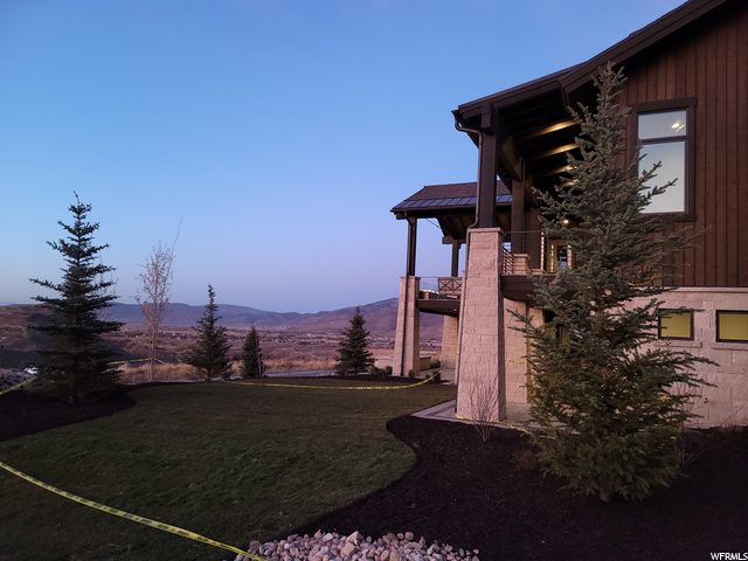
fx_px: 540
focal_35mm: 25
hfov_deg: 69.4
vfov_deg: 54.9
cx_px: 374
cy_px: 280
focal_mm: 7
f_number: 1.8
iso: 250
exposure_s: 1/60
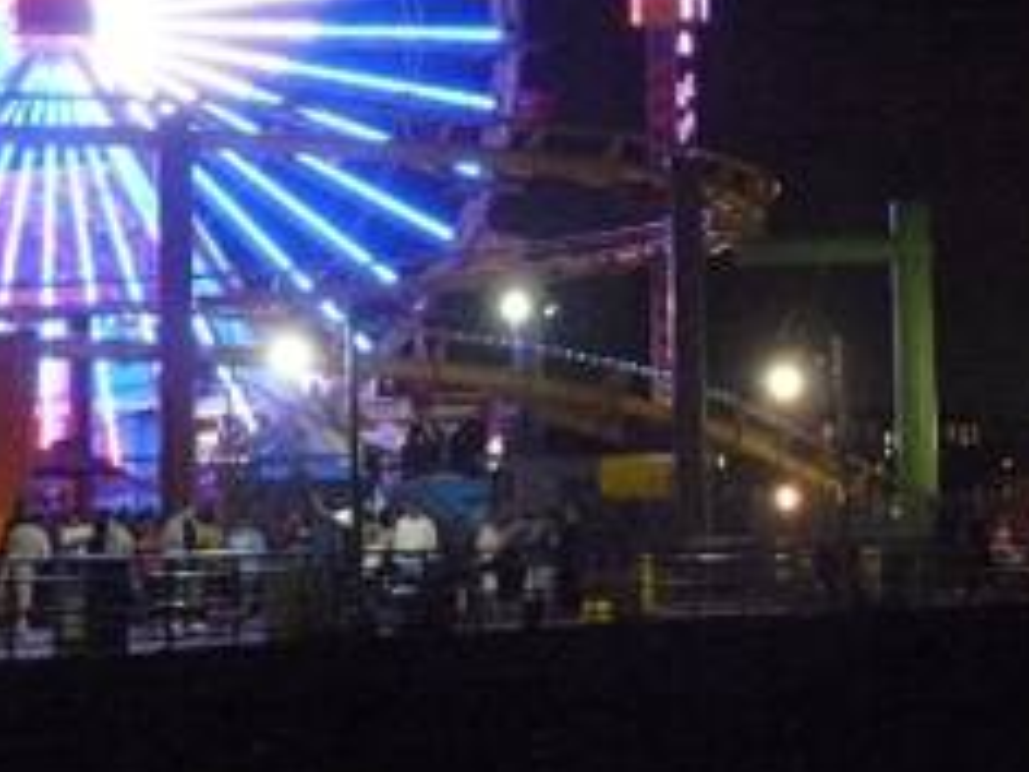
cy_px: 153
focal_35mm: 112
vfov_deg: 13.2
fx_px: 3329
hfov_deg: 17.5
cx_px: 392
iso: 800
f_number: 2.8
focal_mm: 9.2
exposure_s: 1/15
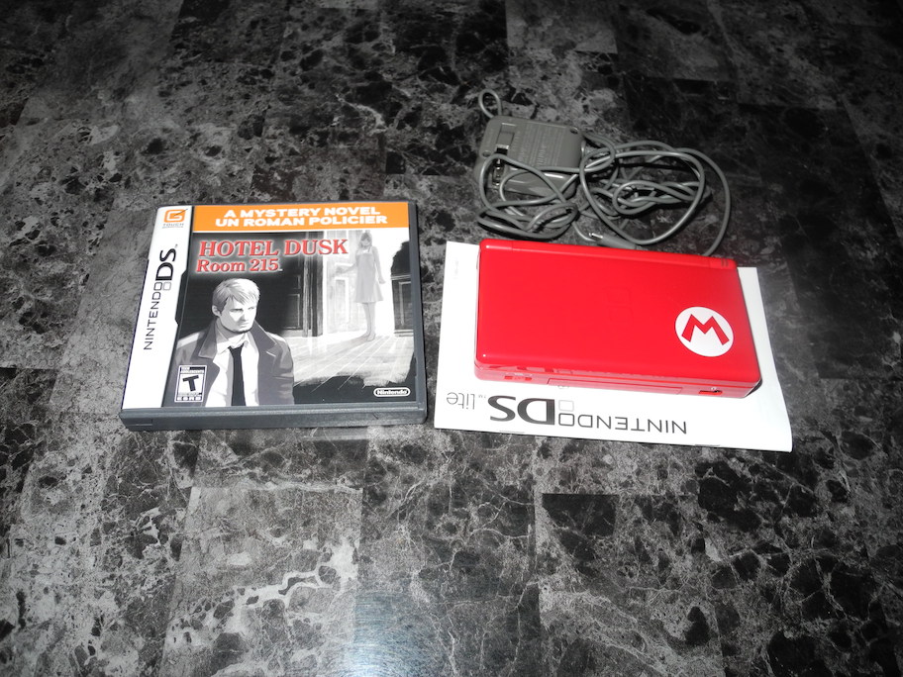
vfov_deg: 49.7
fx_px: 730
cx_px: 452
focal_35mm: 28
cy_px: 338
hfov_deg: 63.4
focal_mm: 6
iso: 200
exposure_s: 1/30
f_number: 2.8
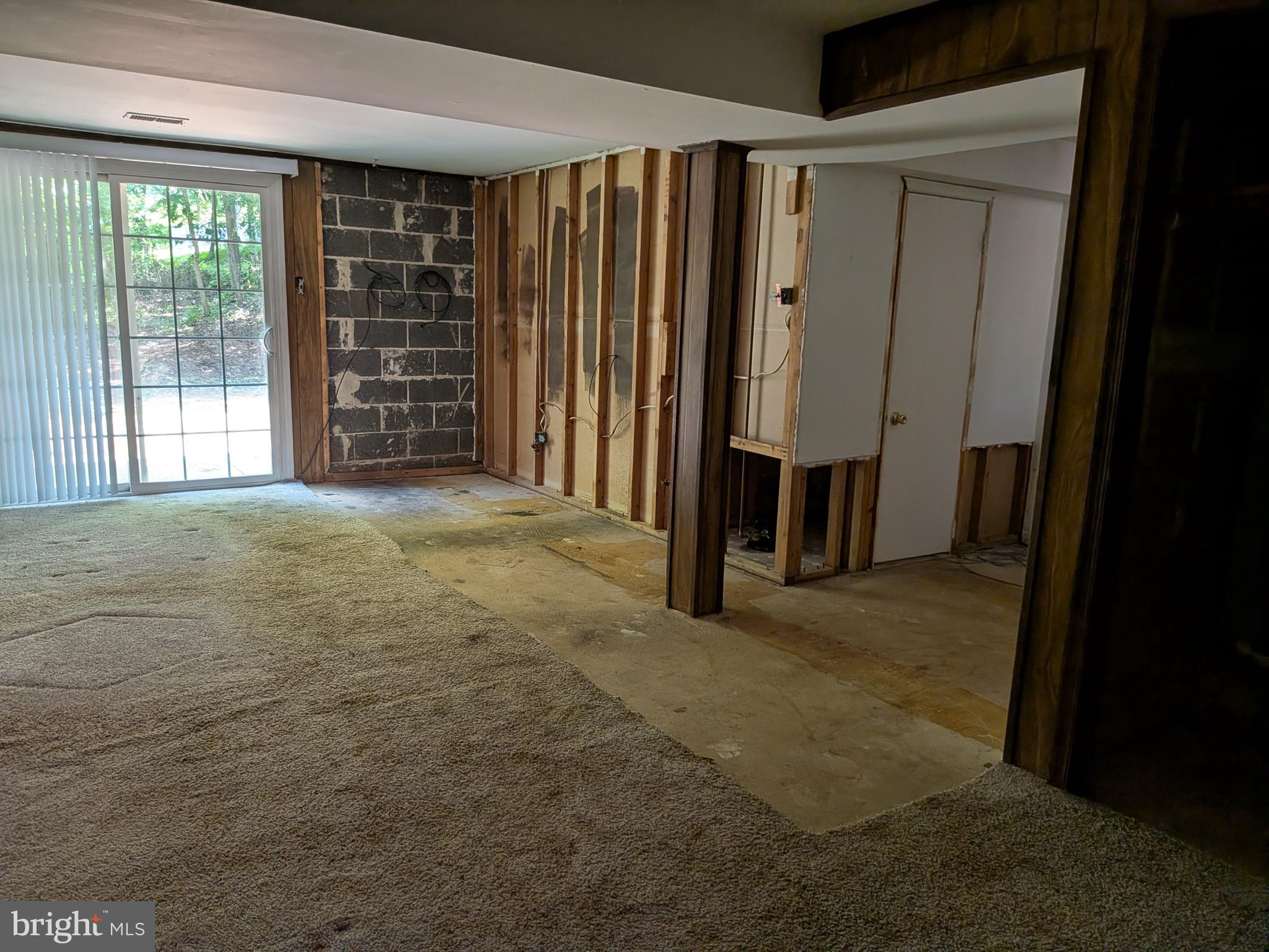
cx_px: 634
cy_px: 476
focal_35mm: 24
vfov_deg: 56.8
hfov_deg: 71.6
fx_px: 880
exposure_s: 1/40
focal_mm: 4.53
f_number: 1.7
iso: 90
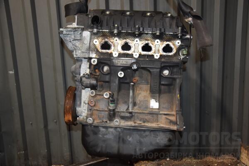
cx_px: 124
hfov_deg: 51.3
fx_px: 259
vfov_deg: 35.5
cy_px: 83
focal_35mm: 38
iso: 800
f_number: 5
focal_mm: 25
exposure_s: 1/60
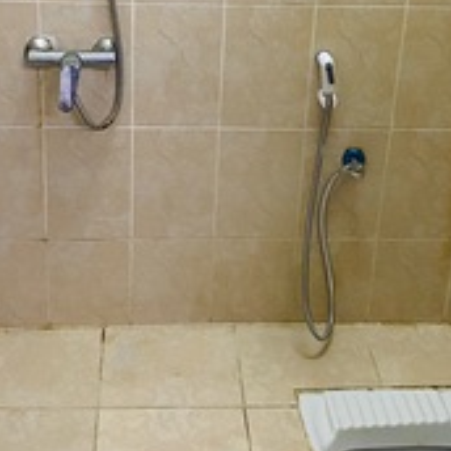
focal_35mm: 61
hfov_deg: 28.1
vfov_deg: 27.7
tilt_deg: -21.1
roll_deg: -0.5
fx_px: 899
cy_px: 98
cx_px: 195
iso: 400
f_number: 1.8
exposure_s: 1/40
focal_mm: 4.25
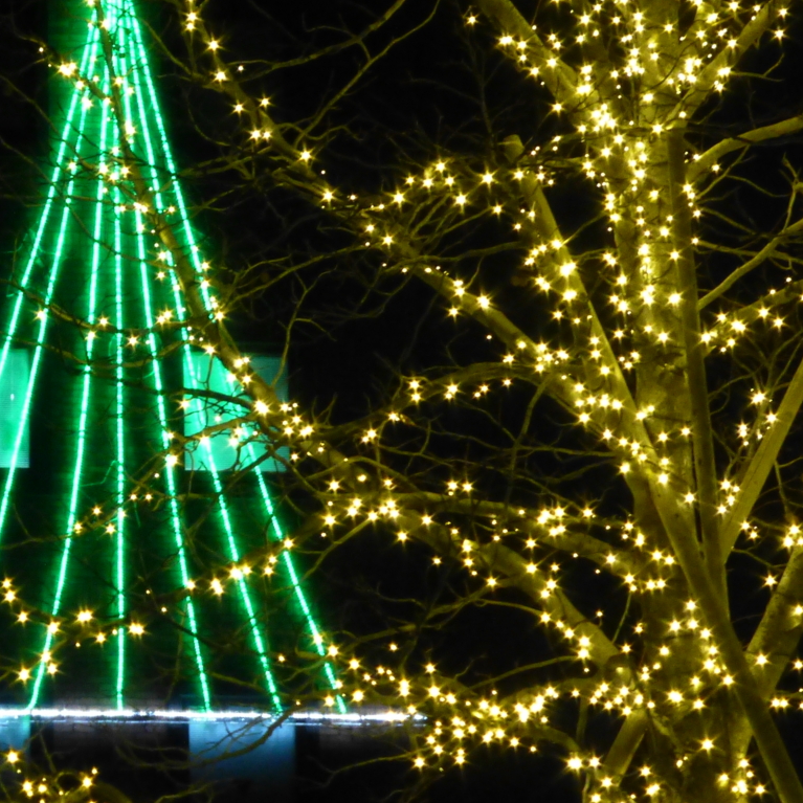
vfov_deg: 8.3
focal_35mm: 212
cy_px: 345
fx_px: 5564
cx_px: 94
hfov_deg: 8.2
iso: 800
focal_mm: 20.6
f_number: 5.3
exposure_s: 1/10
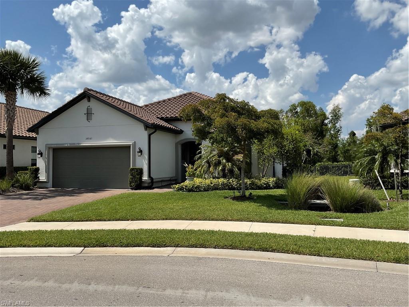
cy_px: 154
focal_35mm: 29
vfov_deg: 48.2
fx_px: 343
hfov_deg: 61.7
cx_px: 204
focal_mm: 3
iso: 16
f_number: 1.8
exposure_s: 1/3322
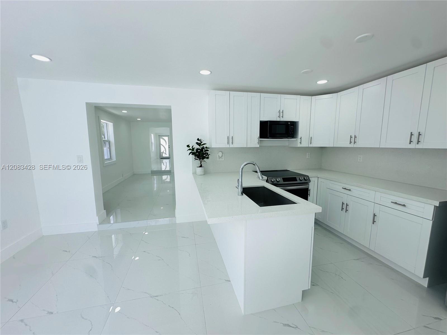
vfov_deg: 85.7
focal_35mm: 14
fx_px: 181
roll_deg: +0.7
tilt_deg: -7.2
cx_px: 224
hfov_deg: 102.1
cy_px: 168
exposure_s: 1/330
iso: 40
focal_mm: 2.22
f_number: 2.2
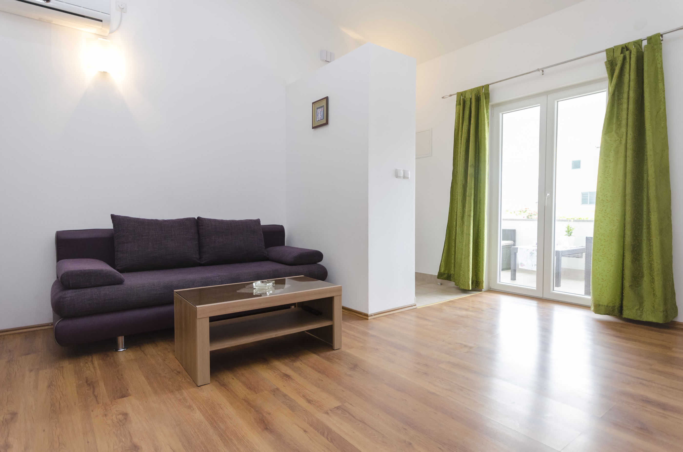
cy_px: 226
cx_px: 342
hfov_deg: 85.5
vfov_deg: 63.0
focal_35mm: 20
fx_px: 369
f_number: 4.5
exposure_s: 1/100
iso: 800
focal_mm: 13
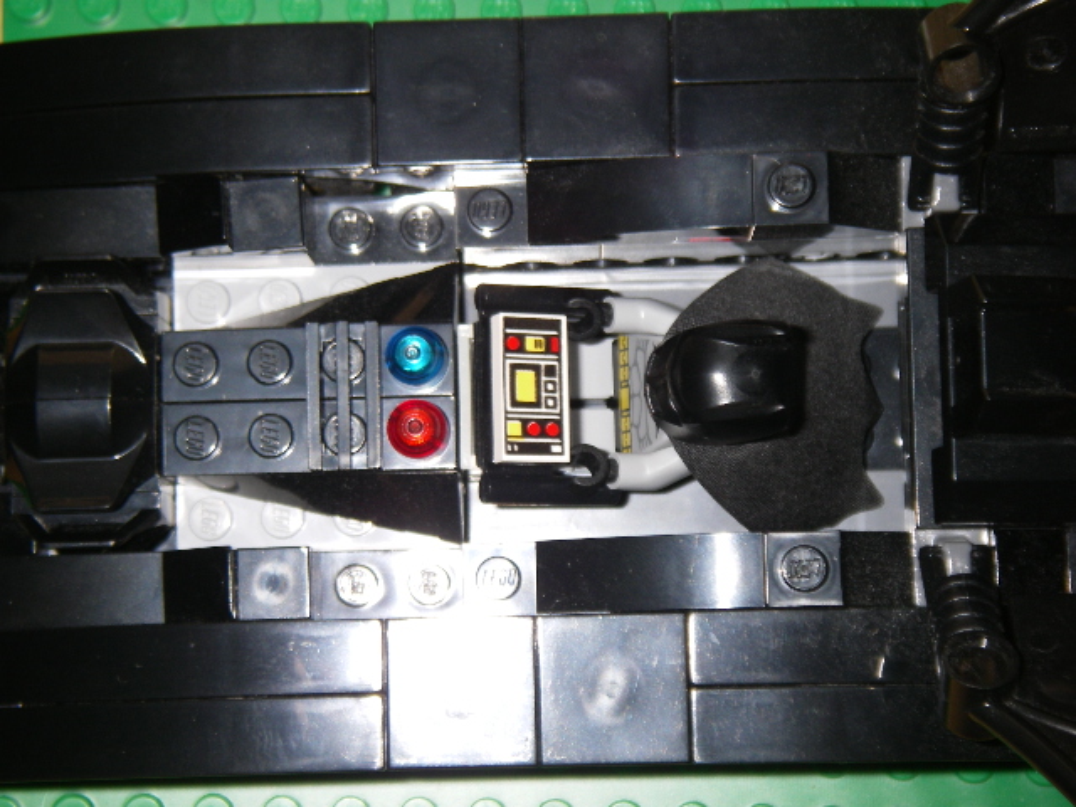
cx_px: 538
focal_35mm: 83
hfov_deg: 23.6
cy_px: 404
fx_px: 2580
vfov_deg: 17.8
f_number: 3.9
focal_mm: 13.8
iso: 80
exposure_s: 1/80
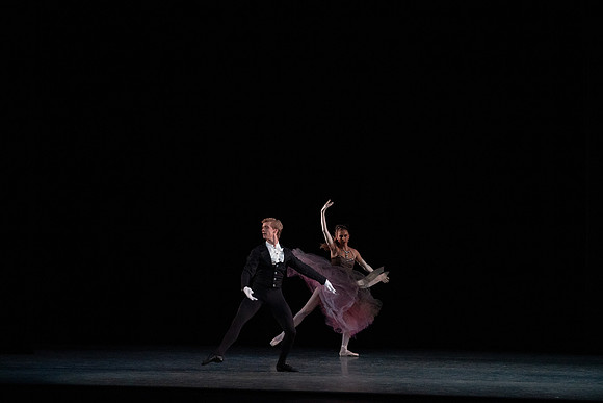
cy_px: 202
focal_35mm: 127
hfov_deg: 16.1
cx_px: 302
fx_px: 2128
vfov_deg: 10.8
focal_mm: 127
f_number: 5.6
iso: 16000
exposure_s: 1/400
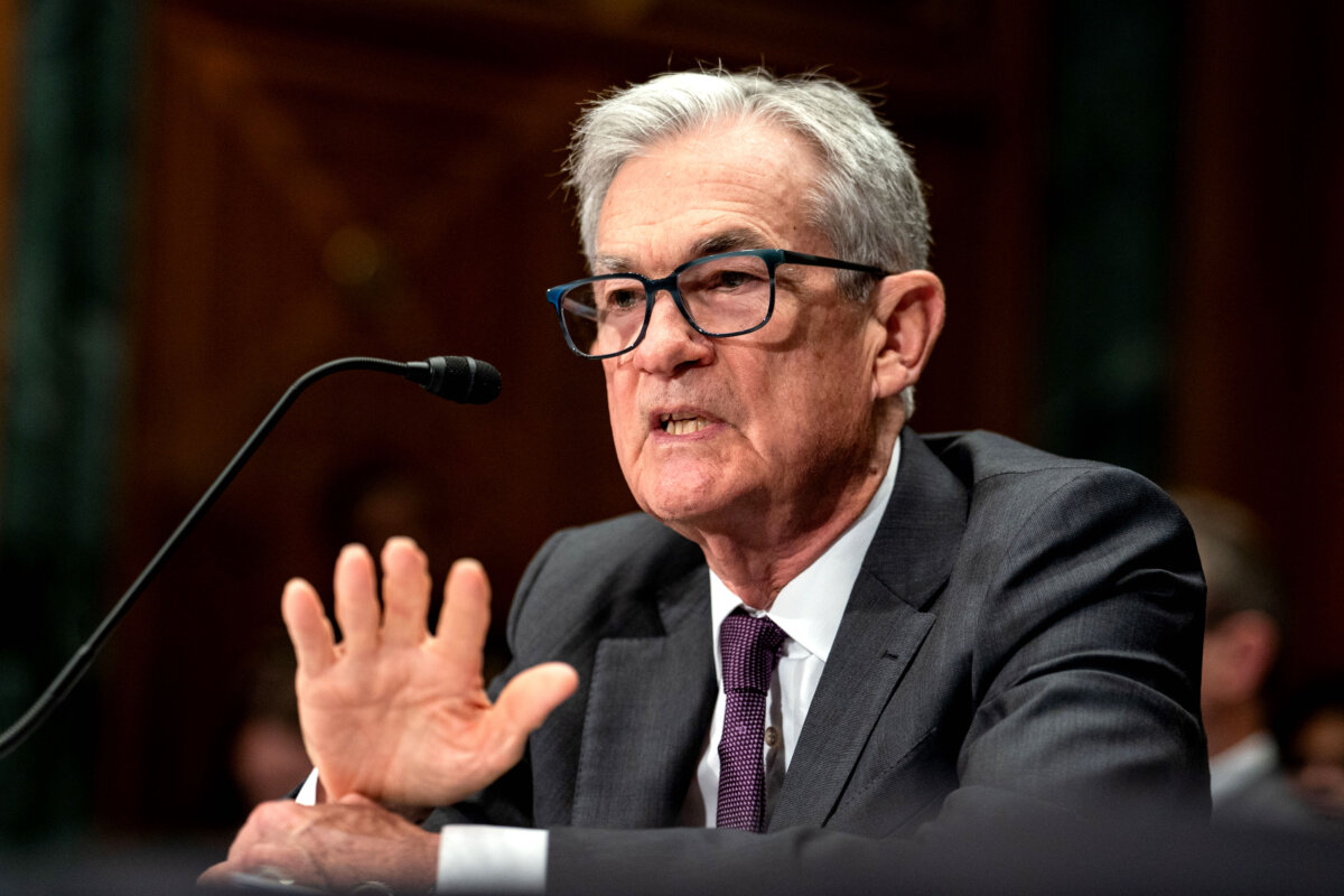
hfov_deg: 15.1
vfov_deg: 10.1
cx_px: 672
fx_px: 5077
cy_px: 448
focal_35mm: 136
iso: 800
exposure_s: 1/320
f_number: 2
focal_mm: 91
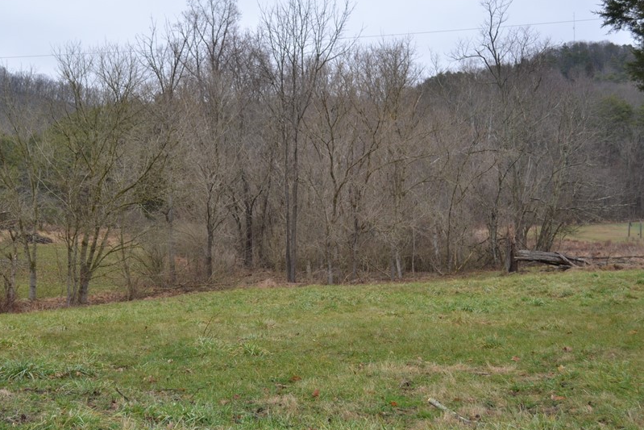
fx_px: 948
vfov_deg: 25.5
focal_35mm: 53
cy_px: 177
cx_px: 249
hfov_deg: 37.3
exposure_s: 1/125
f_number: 4.2
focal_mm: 26
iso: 160
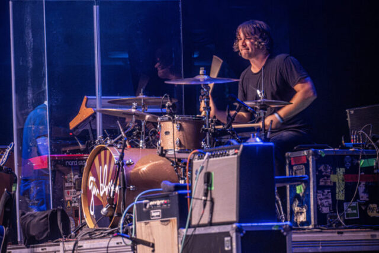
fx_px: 2843
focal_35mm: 270
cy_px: 126
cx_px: 190
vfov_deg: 5.1
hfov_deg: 7.6
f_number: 8
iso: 4000
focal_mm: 270
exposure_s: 1/60
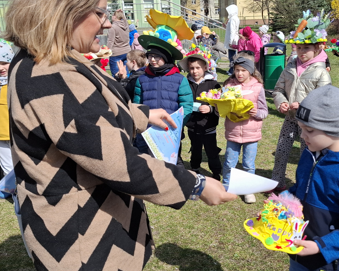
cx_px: 213
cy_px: 137
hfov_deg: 48.6
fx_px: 371
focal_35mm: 37
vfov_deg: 40.1
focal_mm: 5.54
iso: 50
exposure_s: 1/1972
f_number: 1.8
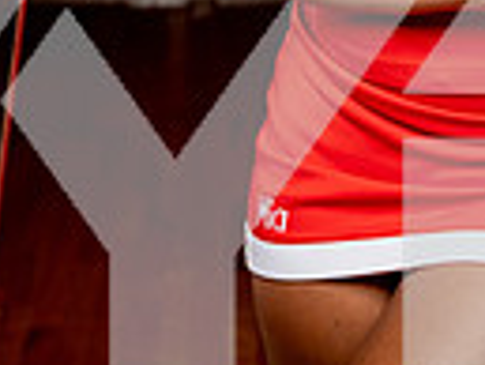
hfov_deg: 12.3
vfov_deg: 8.9
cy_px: -265
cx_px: 342
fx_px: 2244
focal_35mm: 160
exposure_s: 1/250
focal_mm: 37
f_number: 4.5
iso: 400
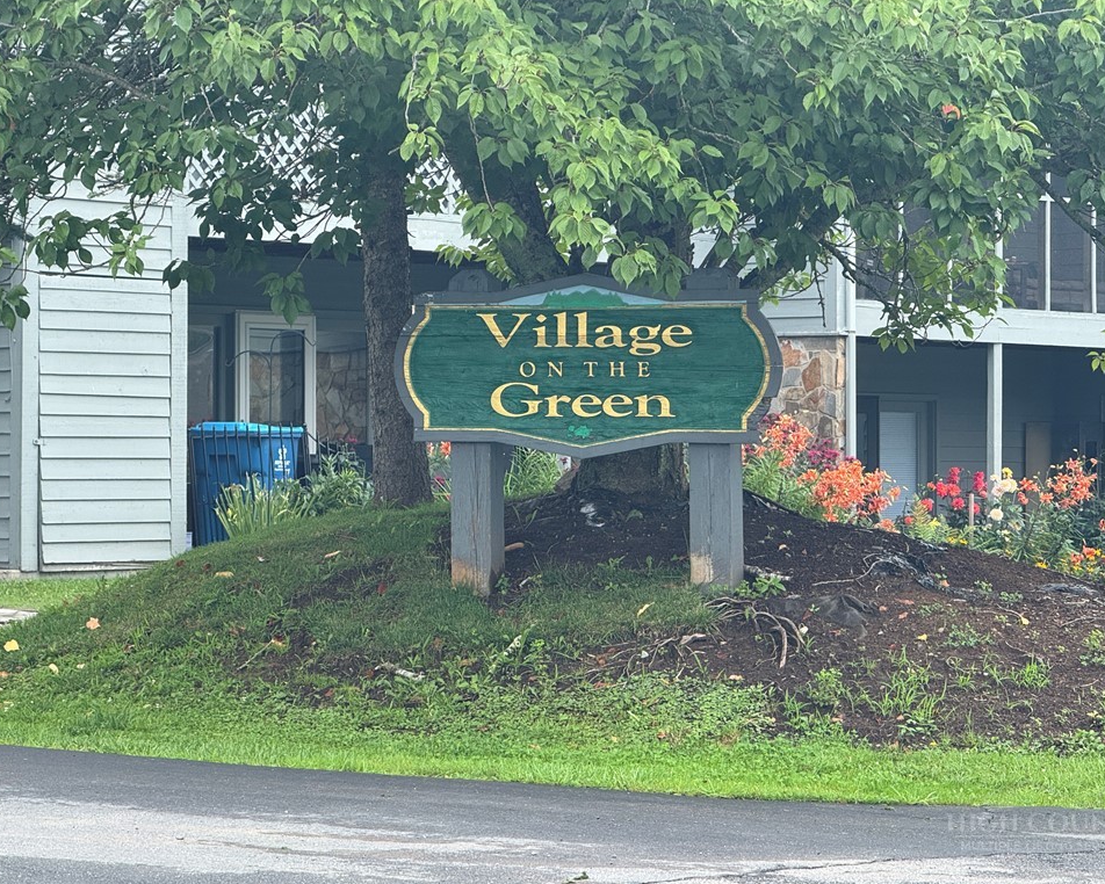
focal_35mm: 126
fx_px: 4122
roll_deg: -0.4
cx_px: 579
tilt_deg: +0.0
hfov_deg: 15.3
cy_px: 440
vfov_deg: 12.2
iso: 64
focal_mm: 15.66
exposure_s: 1/99
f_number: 2.8
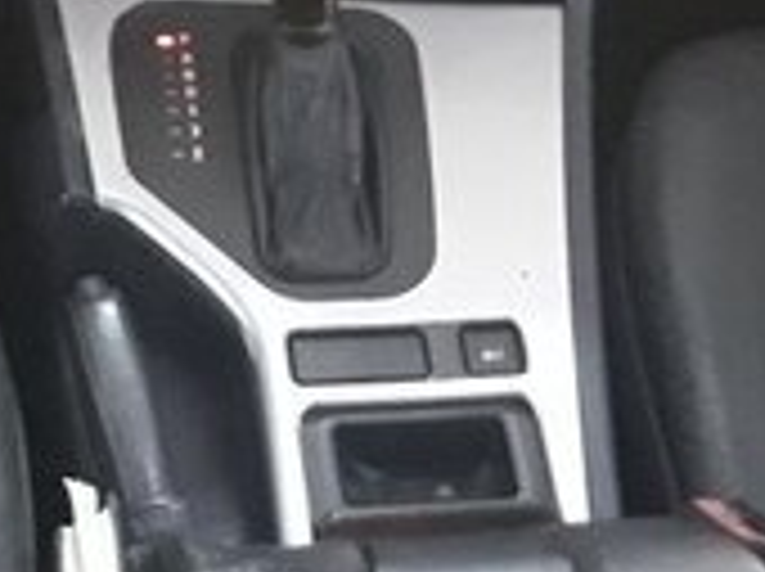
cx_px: 261
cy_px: -169
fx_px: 2317
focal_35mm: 105
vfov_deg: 13.6
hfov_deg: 18.7
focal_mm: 3.71
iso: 800
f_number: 1.7
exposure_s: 1/10
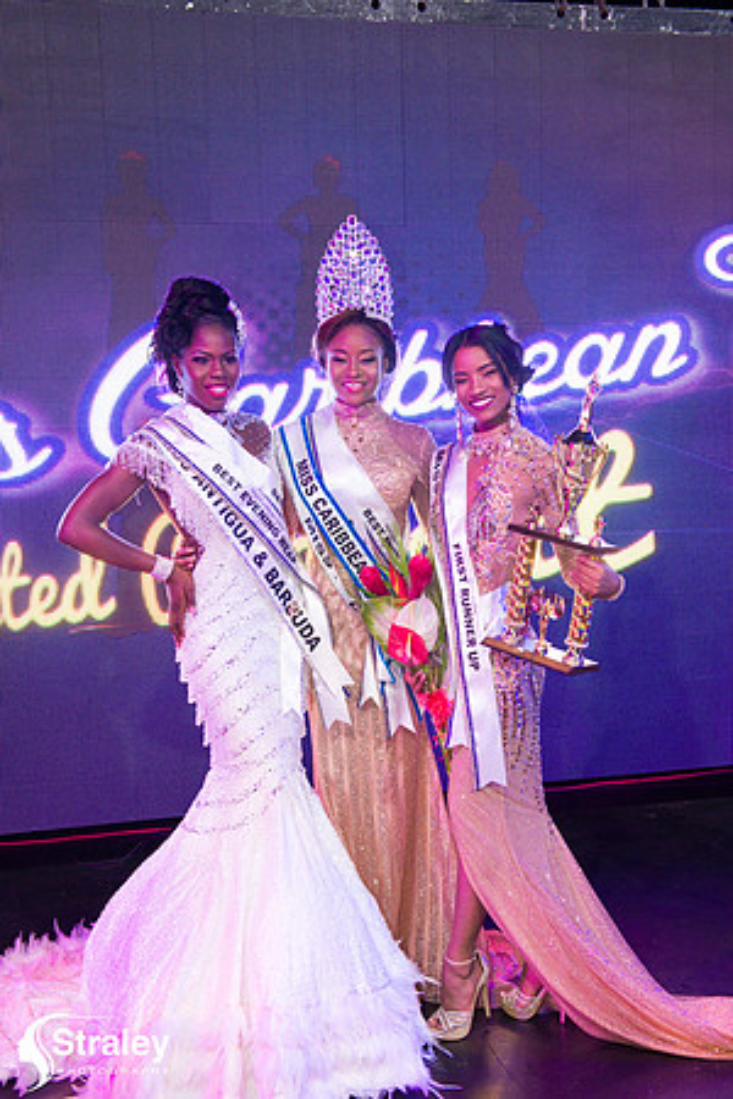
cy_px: 550
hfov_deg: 30.5
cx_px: 366
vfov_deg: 44.5
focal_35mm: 44
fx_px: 1344
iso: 4000
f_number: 5
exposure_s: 1/160
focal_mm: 44
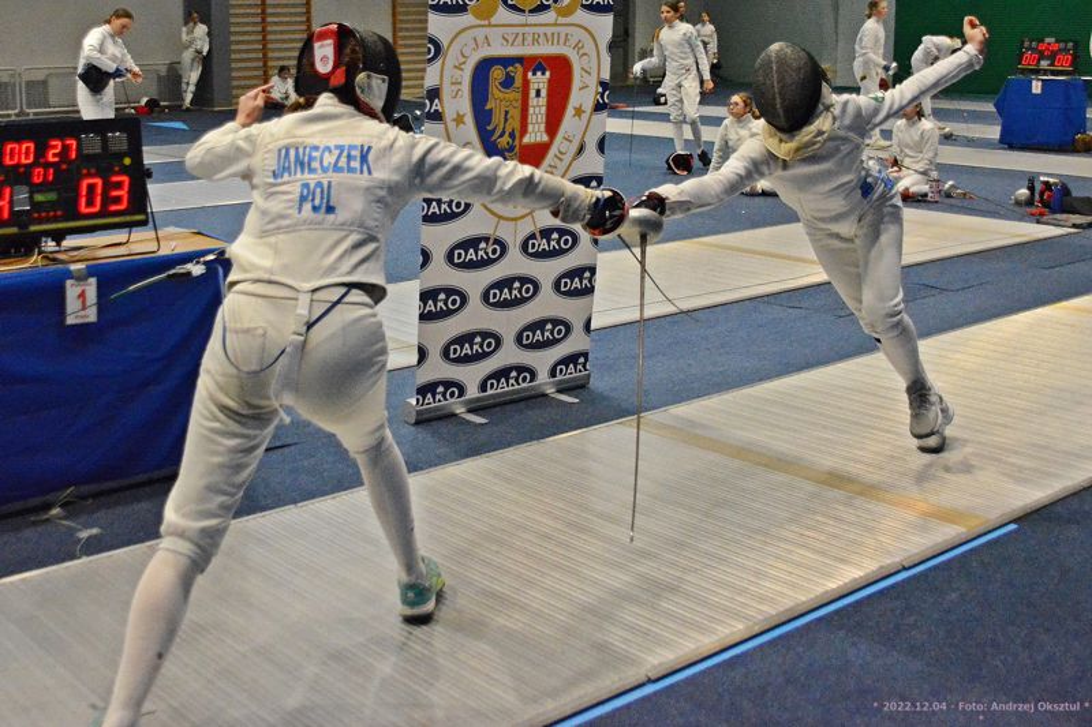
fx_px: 1001
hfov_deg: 57.2
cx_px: 546
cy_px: 364
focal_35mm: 33
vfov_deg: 40.0
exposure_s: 1/1600
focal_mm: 22
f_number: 3.8
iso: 6400
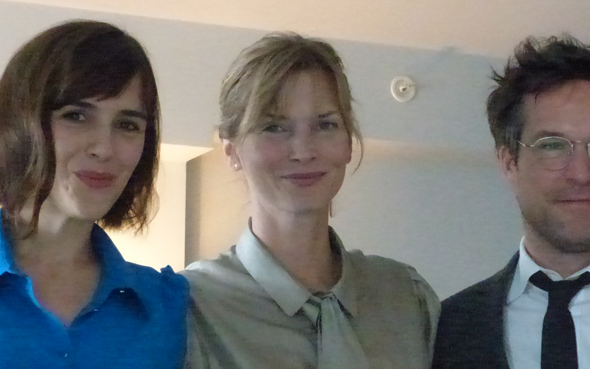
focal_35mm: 125
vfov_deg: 10.5
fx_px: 2010
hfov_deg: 16.6
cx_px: 411
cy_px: 182
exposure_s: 1/160
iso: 3200
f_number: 3.5
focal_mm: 11.4
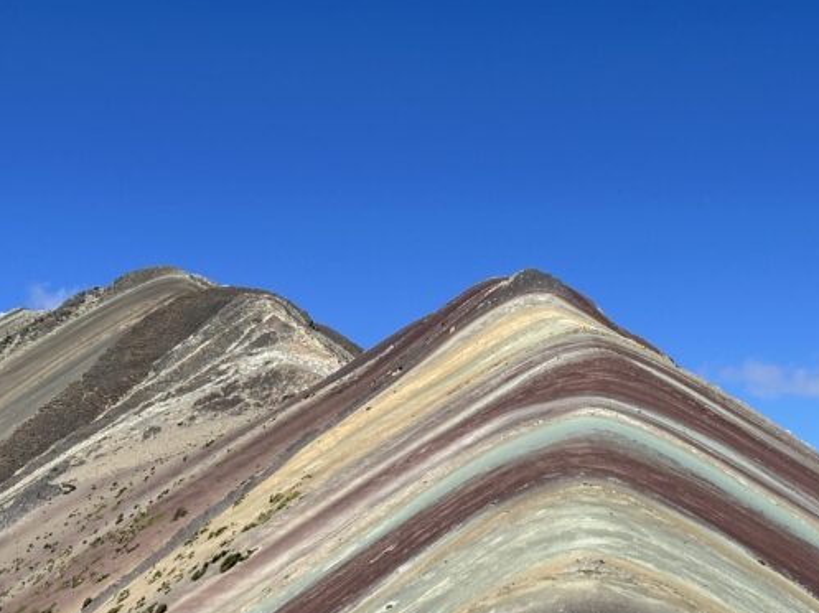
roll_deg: +1.1
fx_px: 2057
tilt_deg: +4.2
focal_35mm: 87
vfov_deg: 16.8
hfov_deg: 22.5
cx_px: 450
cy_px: 495
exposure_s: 1/5000
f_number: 1.78
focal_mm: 6.86
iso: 64
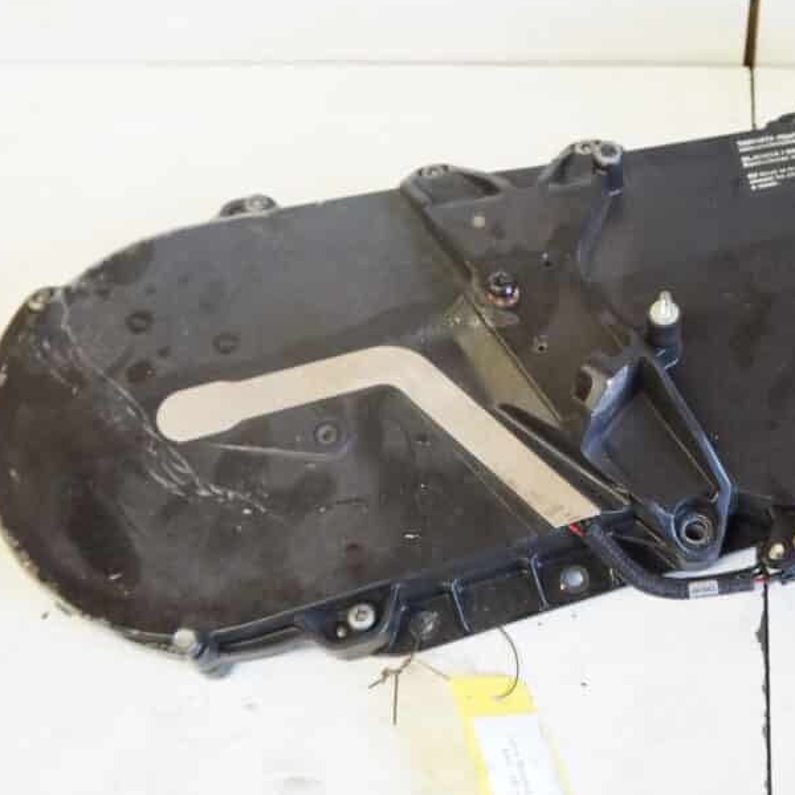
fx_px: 1188
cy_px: 438
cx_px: 559
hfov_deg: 36.4
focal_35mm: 46
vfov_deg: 37.0
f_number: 4
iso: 2500
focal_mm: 21
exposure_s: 1/60
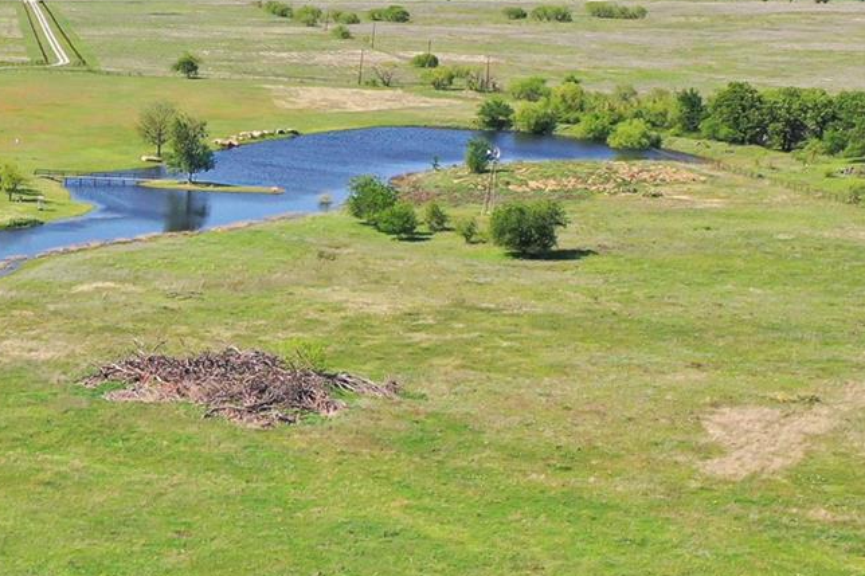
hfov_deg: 21.0
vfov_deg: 15.1
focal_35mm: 89
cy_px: 574
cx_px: -231
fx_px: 2138
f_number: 5.6
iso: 100
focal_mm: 10.26
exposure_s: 1/500
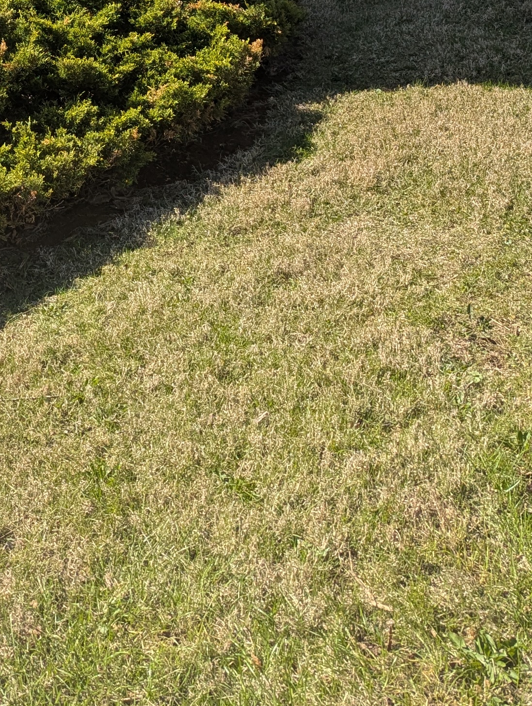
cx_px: -38
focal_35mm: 67
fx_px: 1370
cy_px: -93
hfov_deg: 21.0
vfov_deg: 26.4
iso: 44
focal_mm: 6.81
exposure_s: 1/1179
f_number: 1.85
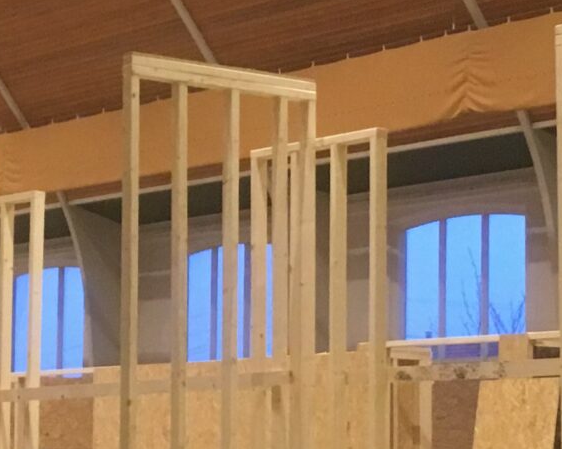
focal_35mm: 129
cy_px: 330
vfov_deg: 11.9
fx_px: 2145
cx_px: 181
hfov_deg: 14.9
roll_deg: -1.4
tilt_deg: +4.4
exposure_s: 1/20
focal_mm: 4.15
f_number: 2.2
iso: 200
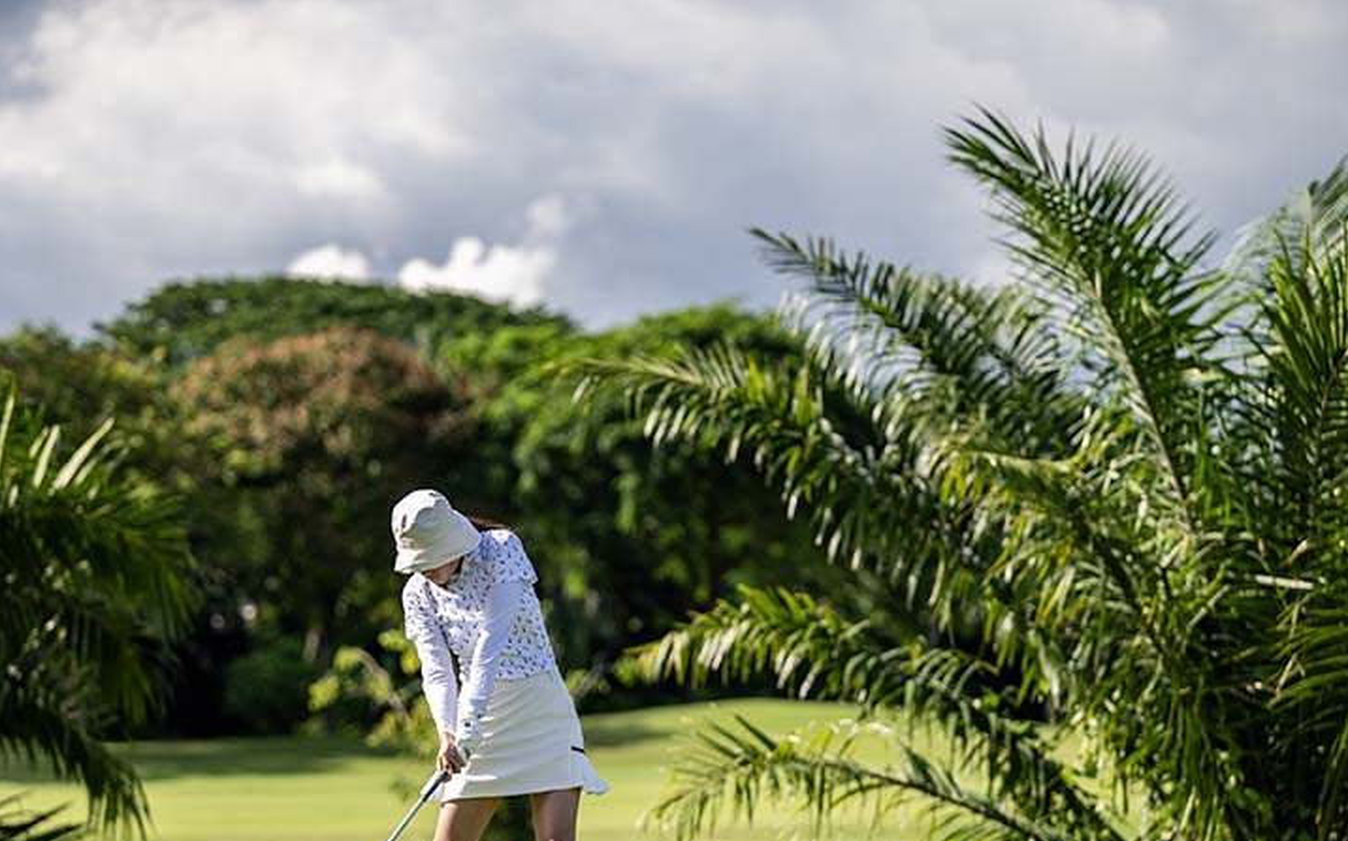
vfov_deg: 8.0
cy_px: 598
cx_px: 508
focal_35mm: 164
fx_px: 6023
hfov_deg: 12.8
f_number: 2.8
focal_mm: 120
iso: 640
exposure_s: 1/8000
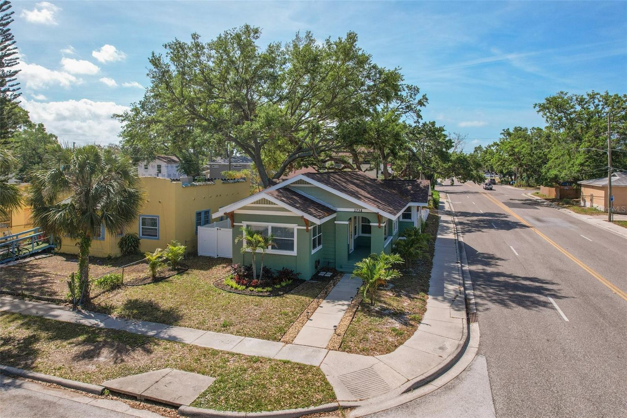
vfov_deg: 57.2
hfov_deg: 78.6
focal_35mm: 22
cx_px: 314
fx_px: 383
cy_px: 209
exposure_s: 1/2000
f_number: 2.8
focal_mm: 8.38
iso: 100
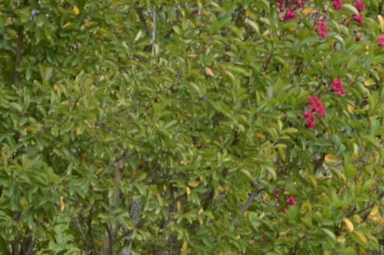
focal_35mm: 478
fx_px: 5091
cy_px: 12
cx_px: 545
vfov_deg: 2.9
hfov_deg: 4.3
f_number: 5.3
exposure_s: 1/80
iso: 100
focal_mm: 66
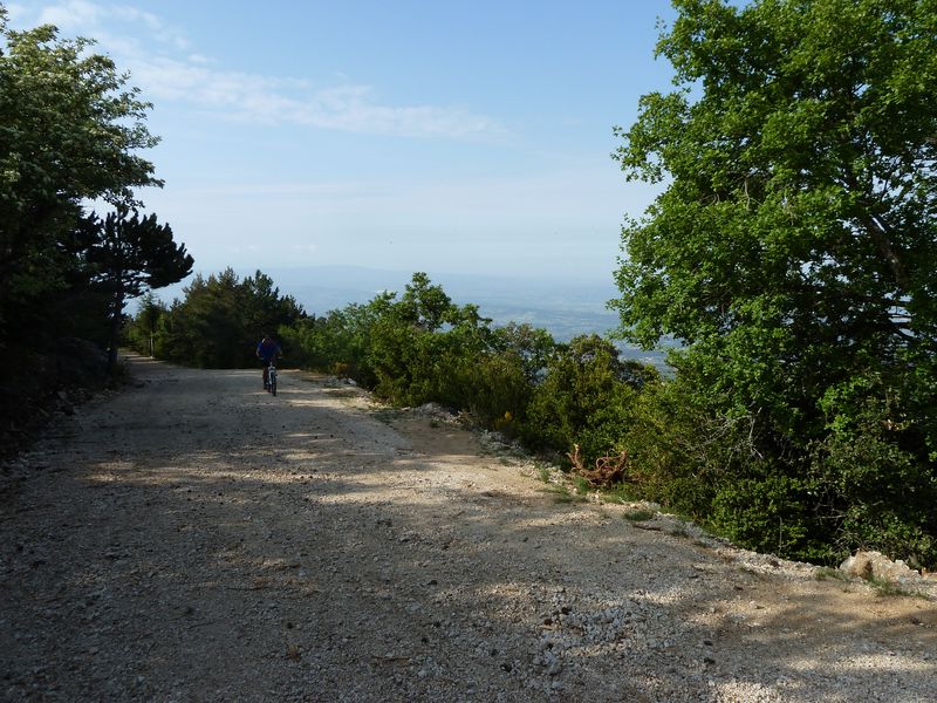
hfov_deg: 69.4
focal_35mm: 25
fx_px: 677
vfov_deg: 54.9
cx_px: 468
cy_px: 352
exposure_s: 1/500
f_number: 4.5
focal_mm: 4.1
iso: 80
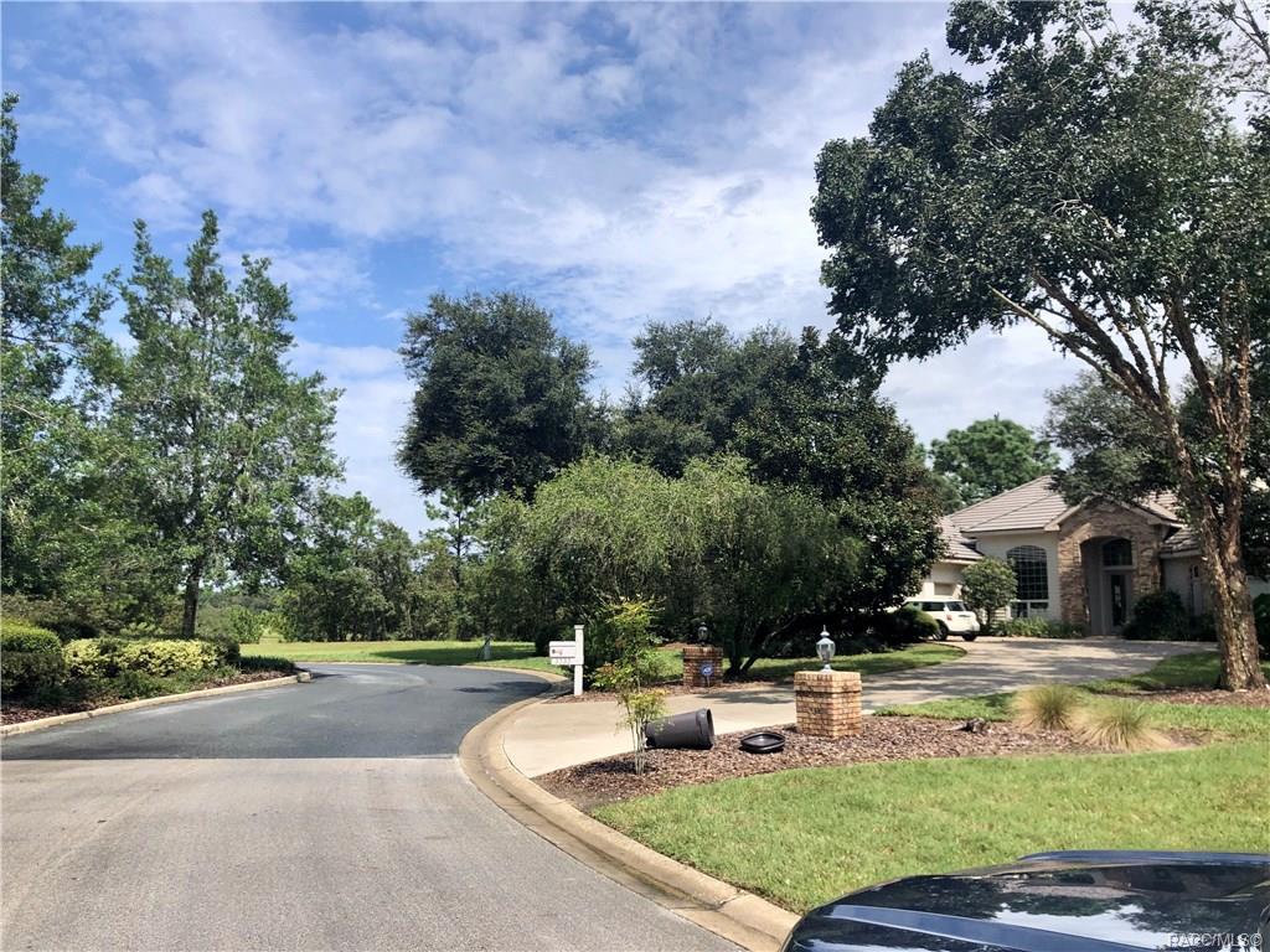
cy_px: 476
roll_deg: +2.1
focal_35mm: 28
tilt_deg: +5.0
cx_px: 635
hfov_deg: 63.4
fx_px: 1027
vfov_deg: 49.7
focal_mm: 4
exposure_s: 1/2404
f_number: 1.8
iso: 20
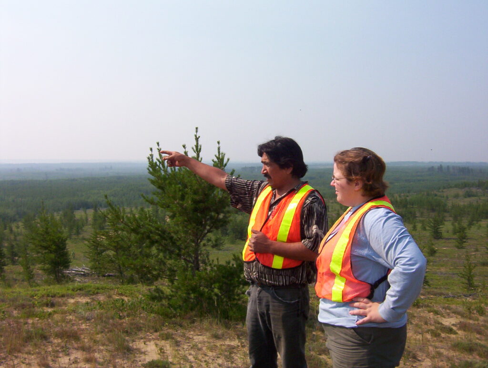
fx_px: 509
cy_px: 184
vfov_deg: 39.8
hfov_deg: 51.2
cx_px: 244
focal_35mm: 36
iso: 100
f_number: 5.24
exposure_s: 1/826
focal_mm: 5.54
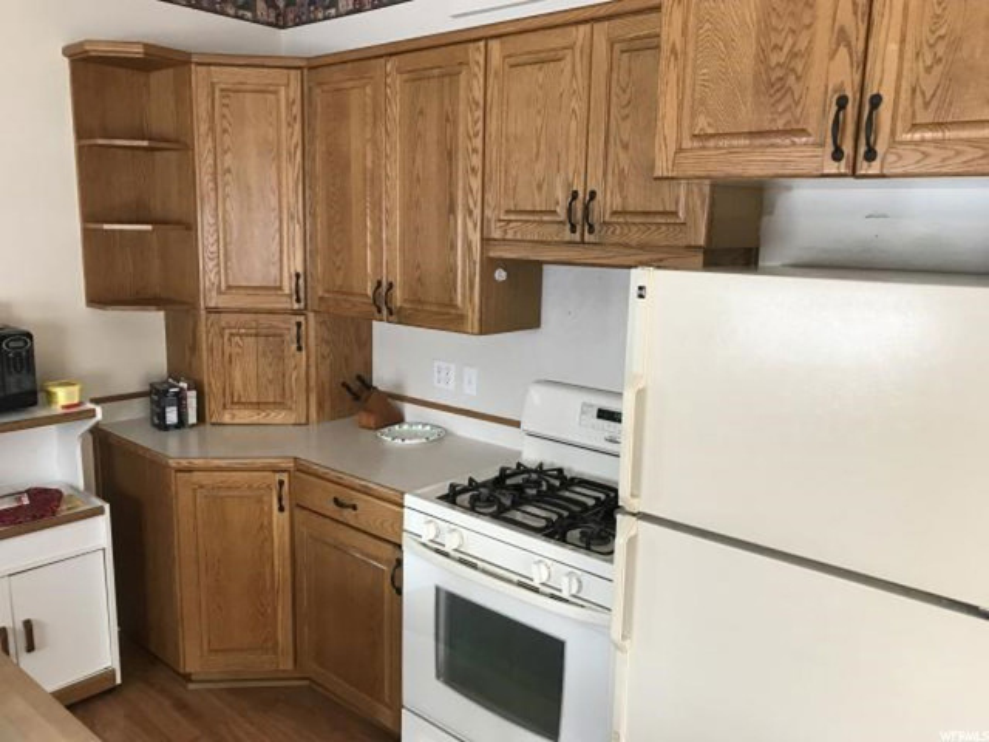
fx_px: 800
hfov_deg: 63.4
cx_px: 494
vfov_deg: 49.7
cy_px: 371
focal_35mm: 28
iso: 40
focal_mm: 3.99
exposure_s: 1/17
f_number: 1.8
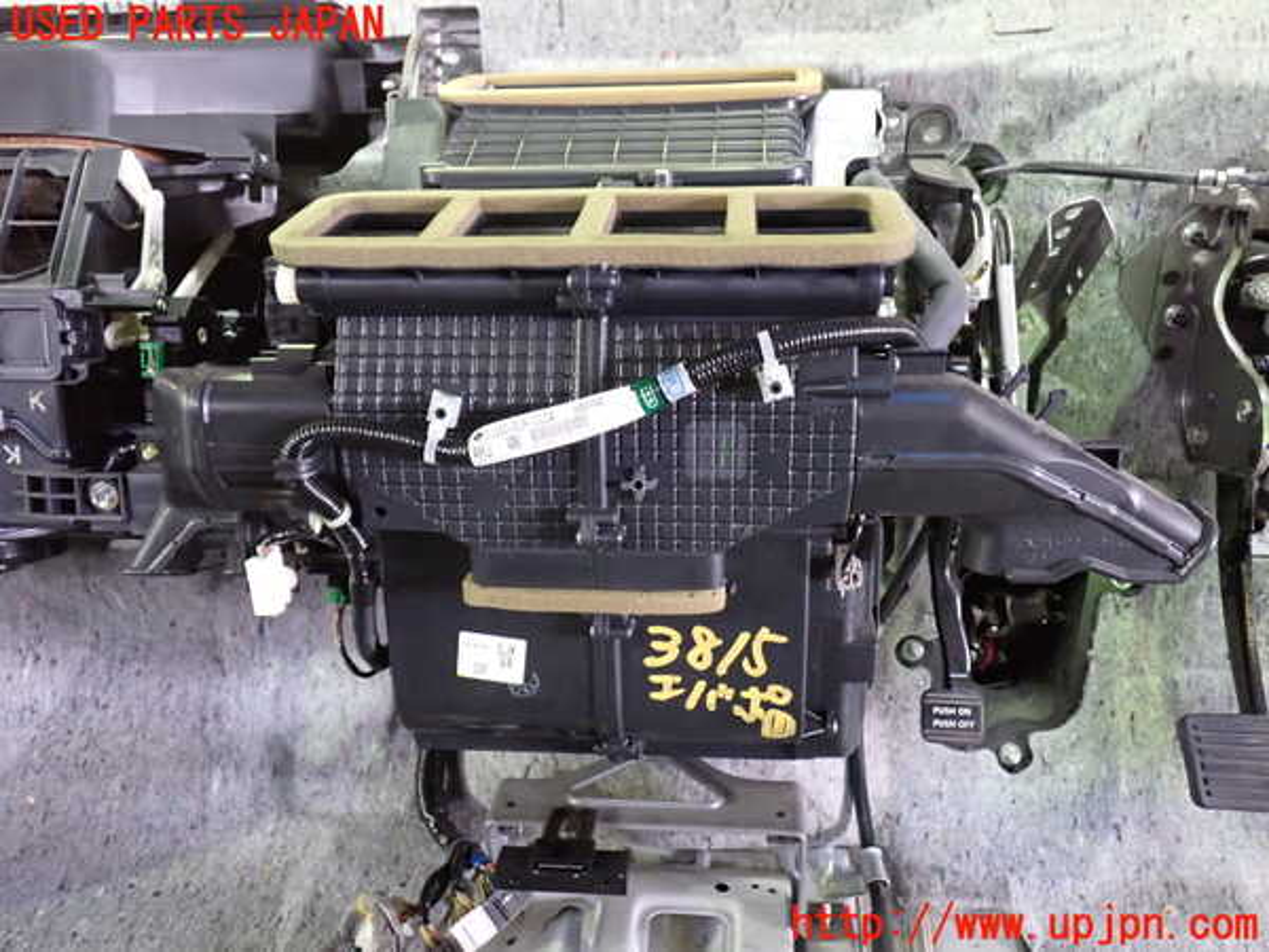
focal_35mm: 30
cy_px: 476
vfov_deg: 46.8
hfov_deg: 60.0
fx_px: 1100
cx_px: 634
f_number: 2.3
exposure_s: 1/30
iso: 800
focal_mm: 5.4
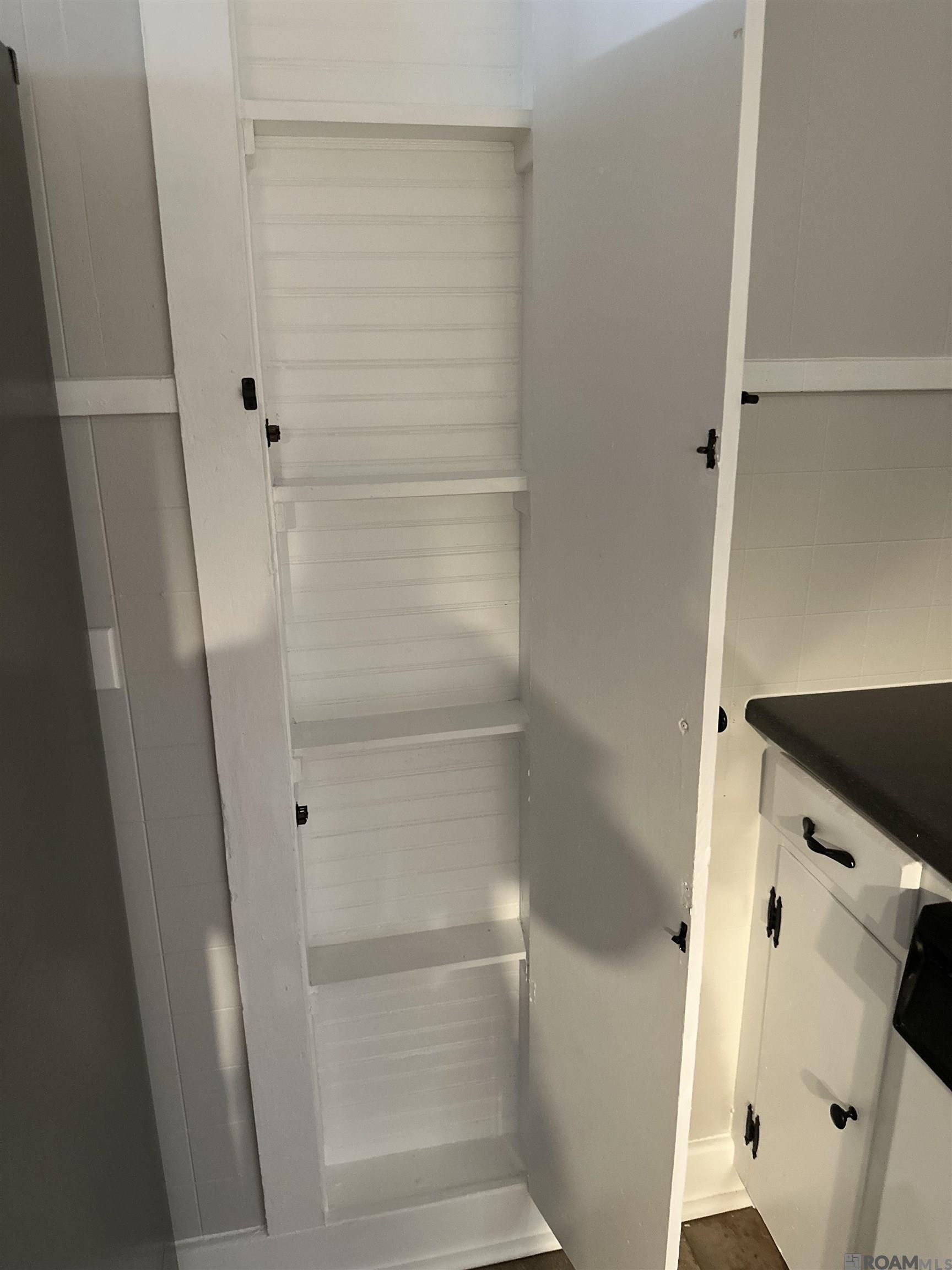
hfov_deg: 56.8
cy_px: 635
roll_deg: +0.9
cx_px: 476
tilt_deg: -19.0
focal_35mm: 24
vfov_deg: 71.6
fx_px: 880
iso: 1000
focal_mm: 6.86
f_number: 1.78
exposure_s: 1/40
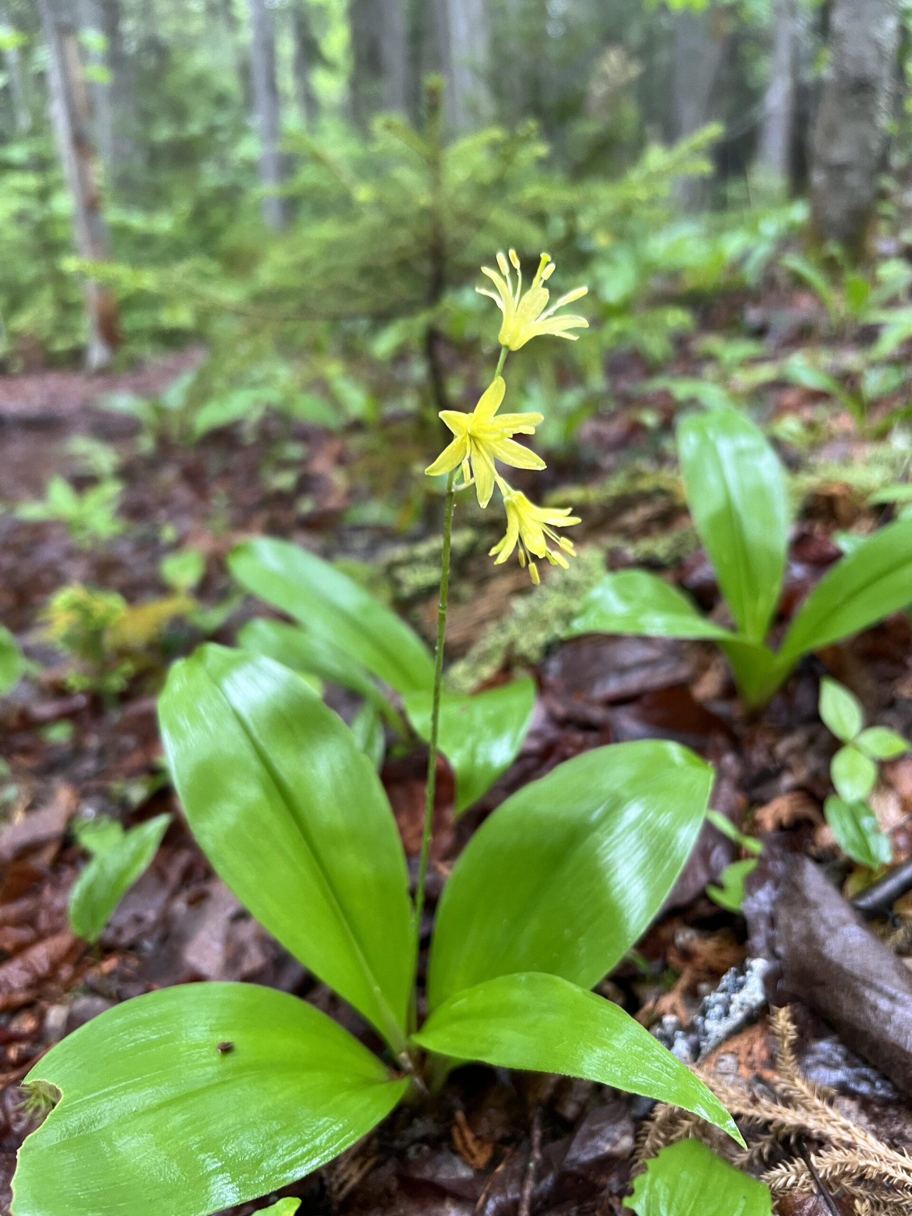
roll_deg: +2.8
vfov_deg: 67.3
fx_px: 913
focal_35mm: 26
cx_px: 456
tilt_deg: -23.5
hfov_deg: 53.1
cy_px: 608
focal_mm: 5.7
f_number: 1.5
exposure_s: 1/96
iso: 125
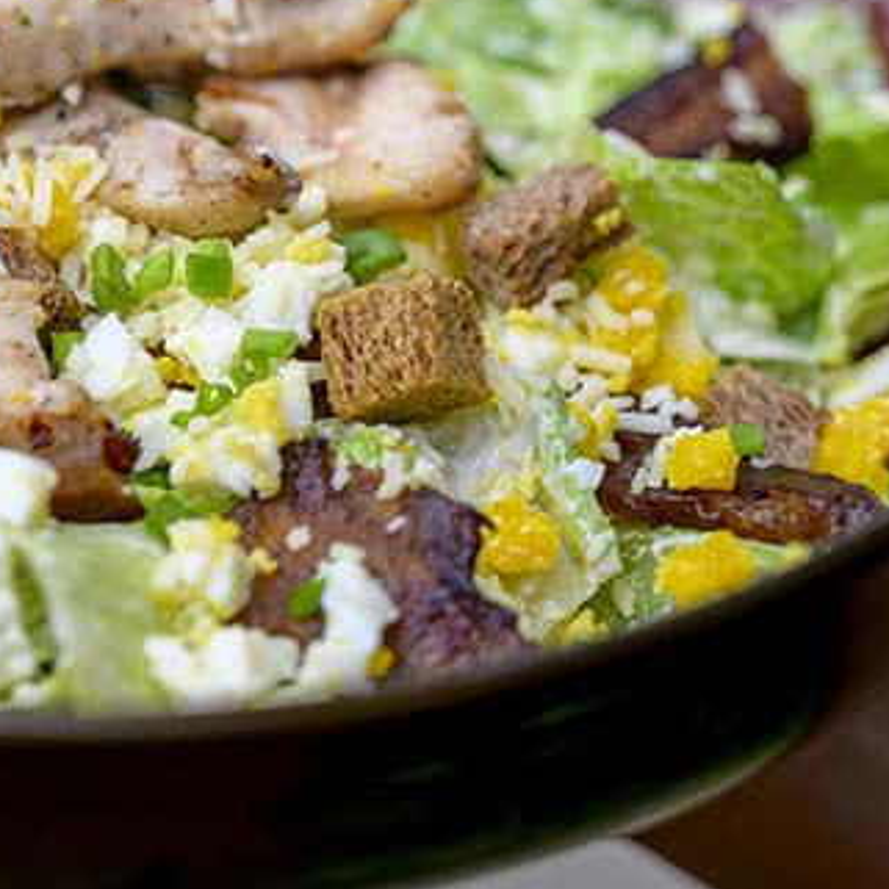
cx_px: 11
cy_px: 136
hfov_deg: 4.3
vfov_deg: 4.3
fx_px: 11826
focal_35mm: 407
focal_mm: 160
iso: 80
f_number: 2.8
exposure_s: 1/500
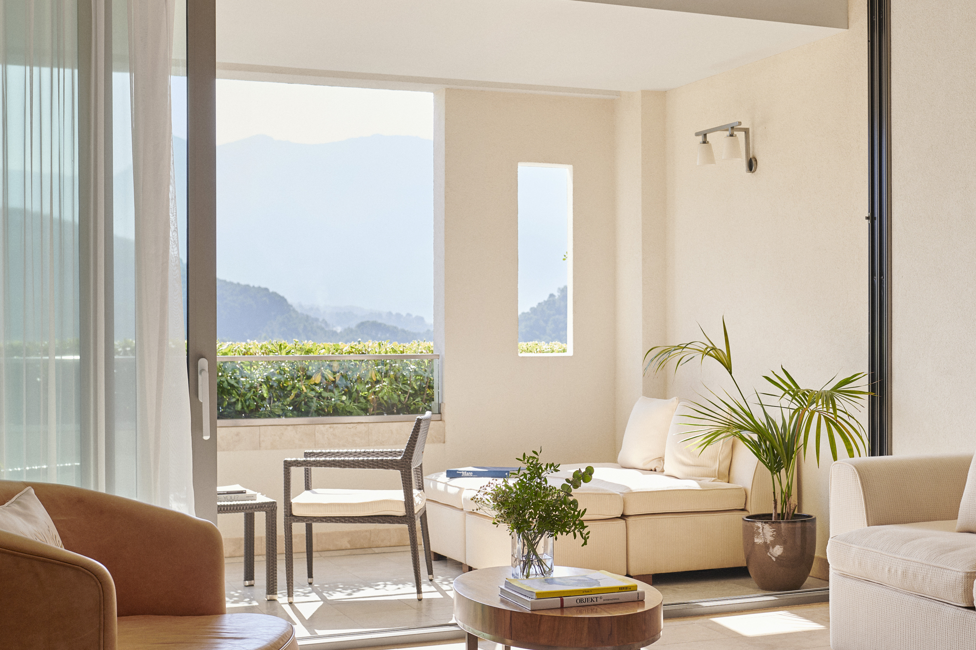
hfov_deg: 35.6
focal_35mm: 55
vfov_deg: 24.6
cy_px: 347
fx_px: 1491
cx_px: 701
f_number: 5.6
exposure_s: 1/80
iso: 100
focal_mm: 35
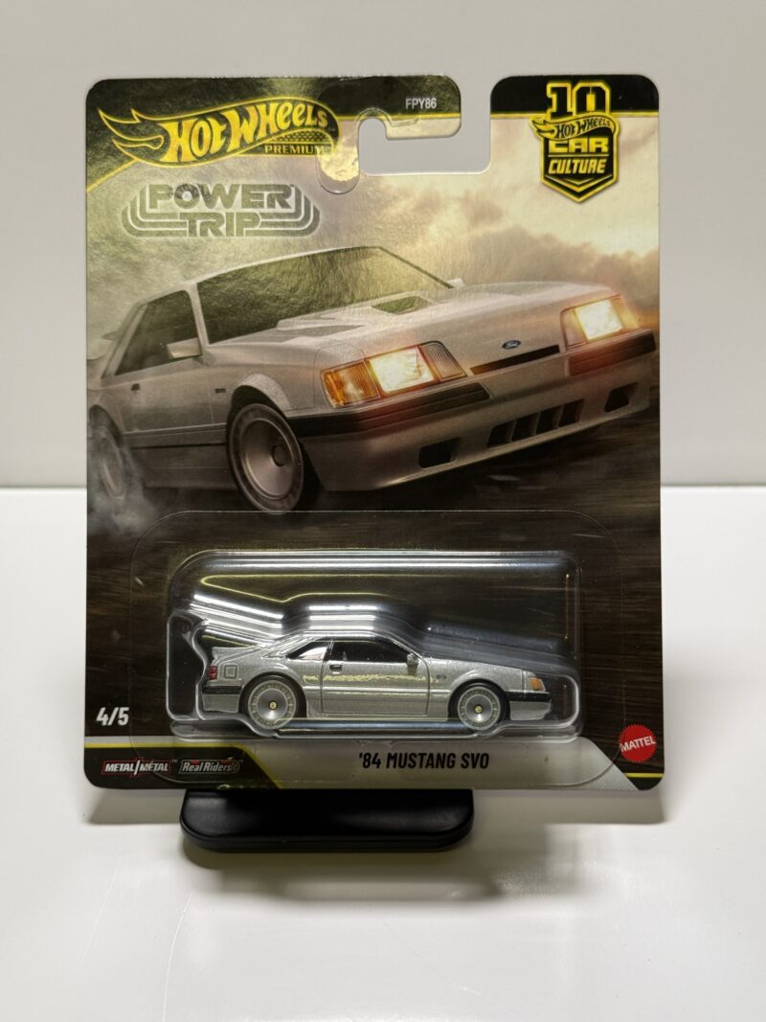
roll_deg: +1.0
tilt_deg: -25.2
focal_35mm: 48
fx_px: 1417
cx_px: 383
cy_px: 511
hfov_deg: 30.3
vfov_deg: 39.7
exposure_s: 1/60
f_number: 1.78
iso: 100
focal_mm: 6.76
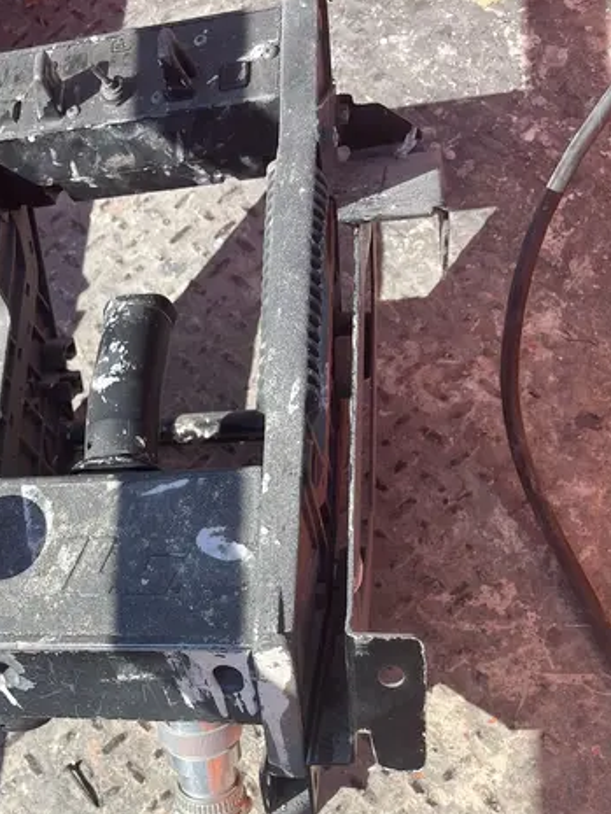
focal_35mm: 41
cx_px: 142
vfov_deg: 44.2
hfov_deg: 34.3
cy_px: 612
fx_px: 964
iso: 50
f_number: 1.6
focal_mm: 5.1
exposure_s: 1/2571
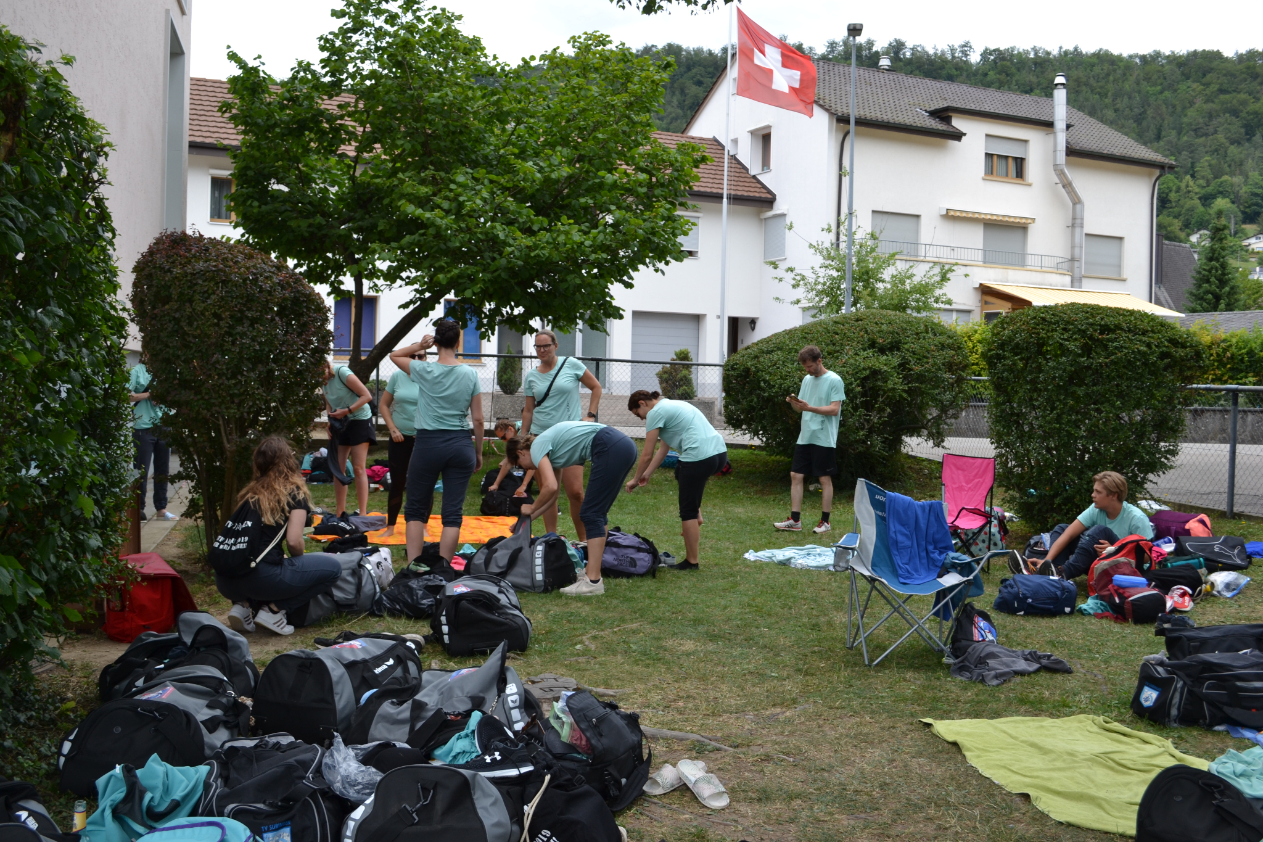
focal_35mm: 36
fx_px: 1263
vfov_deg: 36.9
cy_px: 421
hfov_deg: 53.1
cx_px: 632
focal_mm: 24
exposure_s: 1/160
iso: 100
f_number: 6.3
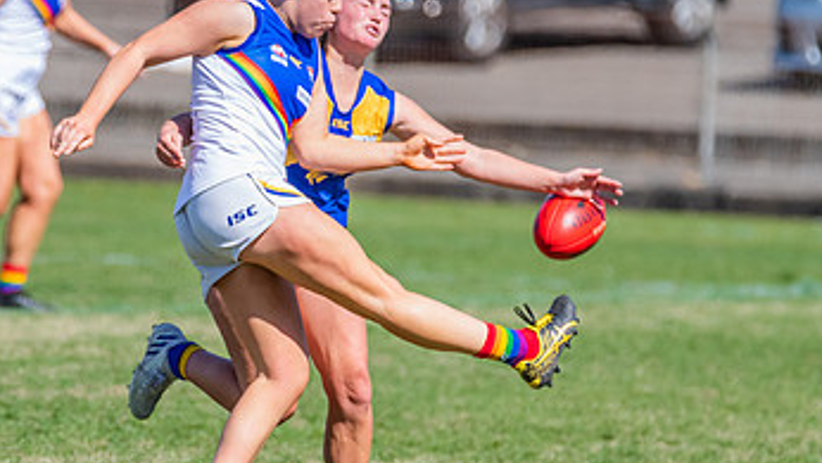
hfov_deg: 1.9
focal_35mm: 1153
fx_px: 25143
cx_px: 228
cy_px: 181
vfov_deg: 1.1
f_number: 9
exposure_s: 1/1600
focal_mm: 550
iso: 800
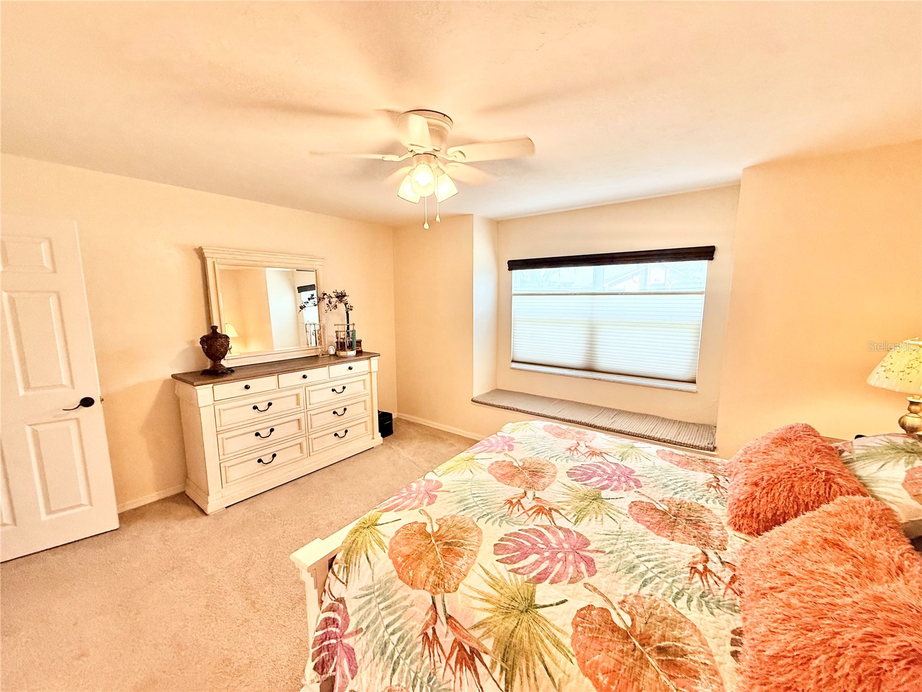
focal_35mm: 14
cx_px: 461
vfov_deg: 85.7
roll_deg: +0.0
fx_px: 373
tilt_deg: -8.1
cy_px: 346
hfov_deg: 102.1
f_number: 2.2
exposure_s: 1/120
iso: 200
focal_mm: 2.22
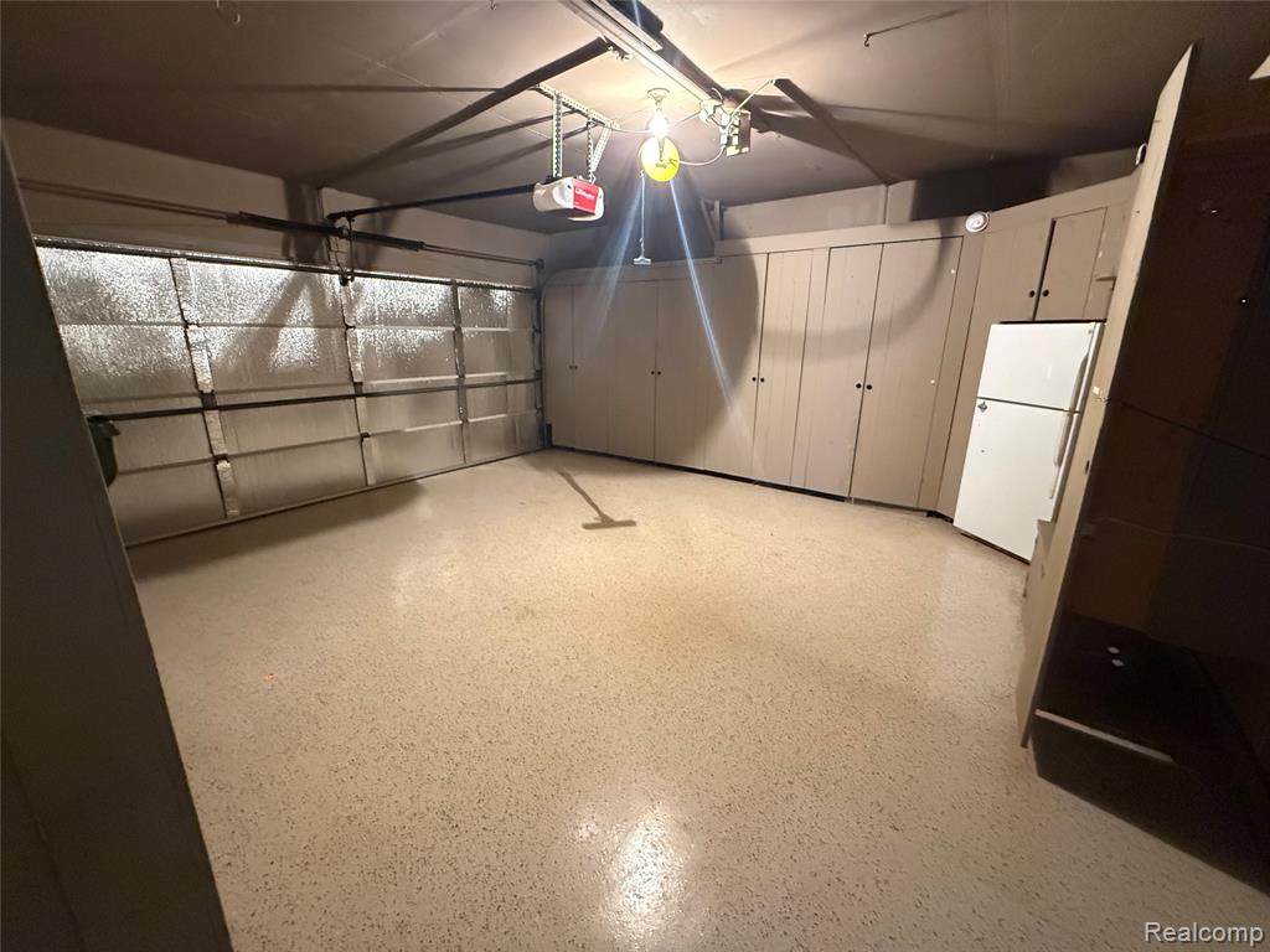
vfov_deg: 85.7
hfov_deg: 102.1
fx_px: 514
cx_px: 635
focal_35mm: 14
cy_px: 476
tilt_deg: -14.0
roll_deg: -0.3
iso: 1250
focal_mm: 2.22
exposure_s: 1/60
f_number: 2.2
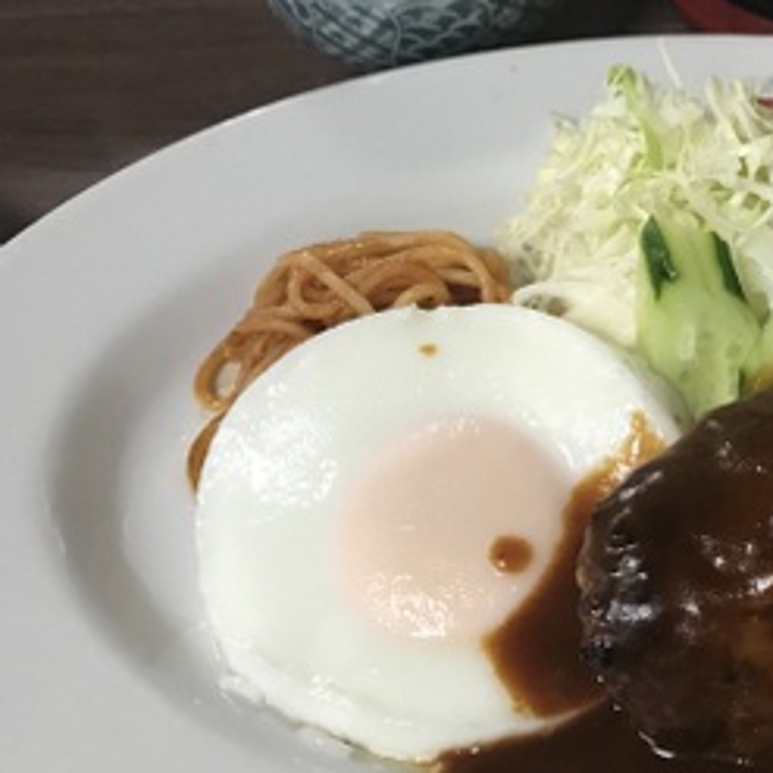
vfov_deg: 34.0
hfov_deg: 31.9
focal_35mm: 50
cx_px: 739
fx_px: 1263
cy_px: 415
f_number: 1.8
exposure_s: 1/15
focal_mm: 3.99
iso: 80
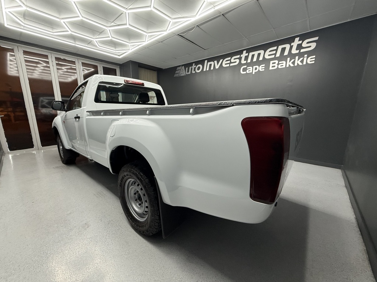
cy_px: 141
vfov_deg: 85.7
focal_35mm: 14
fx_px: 152
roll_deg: -1.5
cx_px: 188
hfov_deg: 102.1
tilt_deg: -11.6
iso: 250
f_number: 2.2
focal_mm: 2.22
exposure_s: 1/100
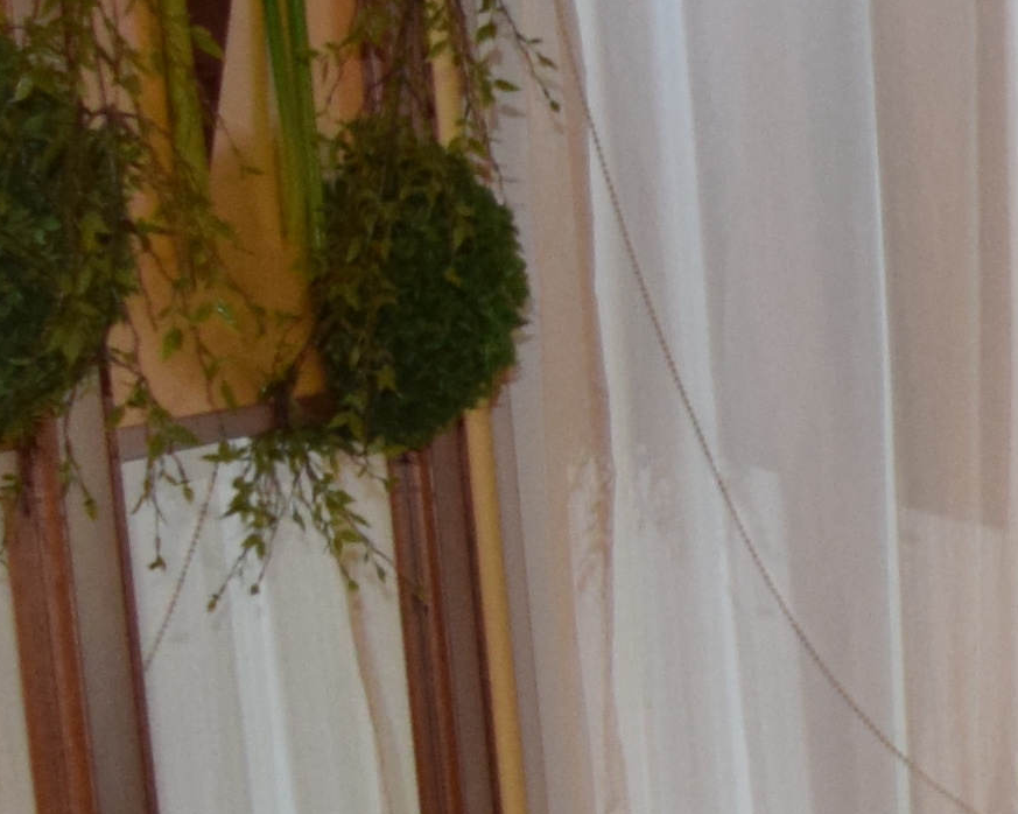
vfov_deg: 7.3
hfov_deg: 8.4
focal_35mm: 203
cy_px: 1602
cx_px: 2746
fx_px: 6122
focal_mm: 21
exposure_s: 1/60
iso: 900
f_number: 3.8
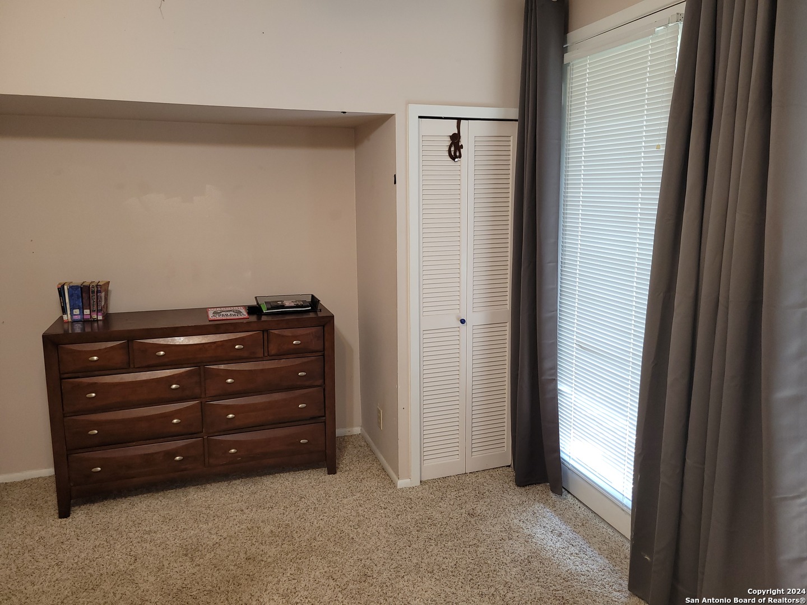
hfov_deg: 67.3
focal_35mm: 26
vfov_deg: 53.1
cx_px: 404
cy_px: 302
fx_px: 606
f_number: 1.8
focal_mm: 5.4
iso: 100
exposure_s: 1/24
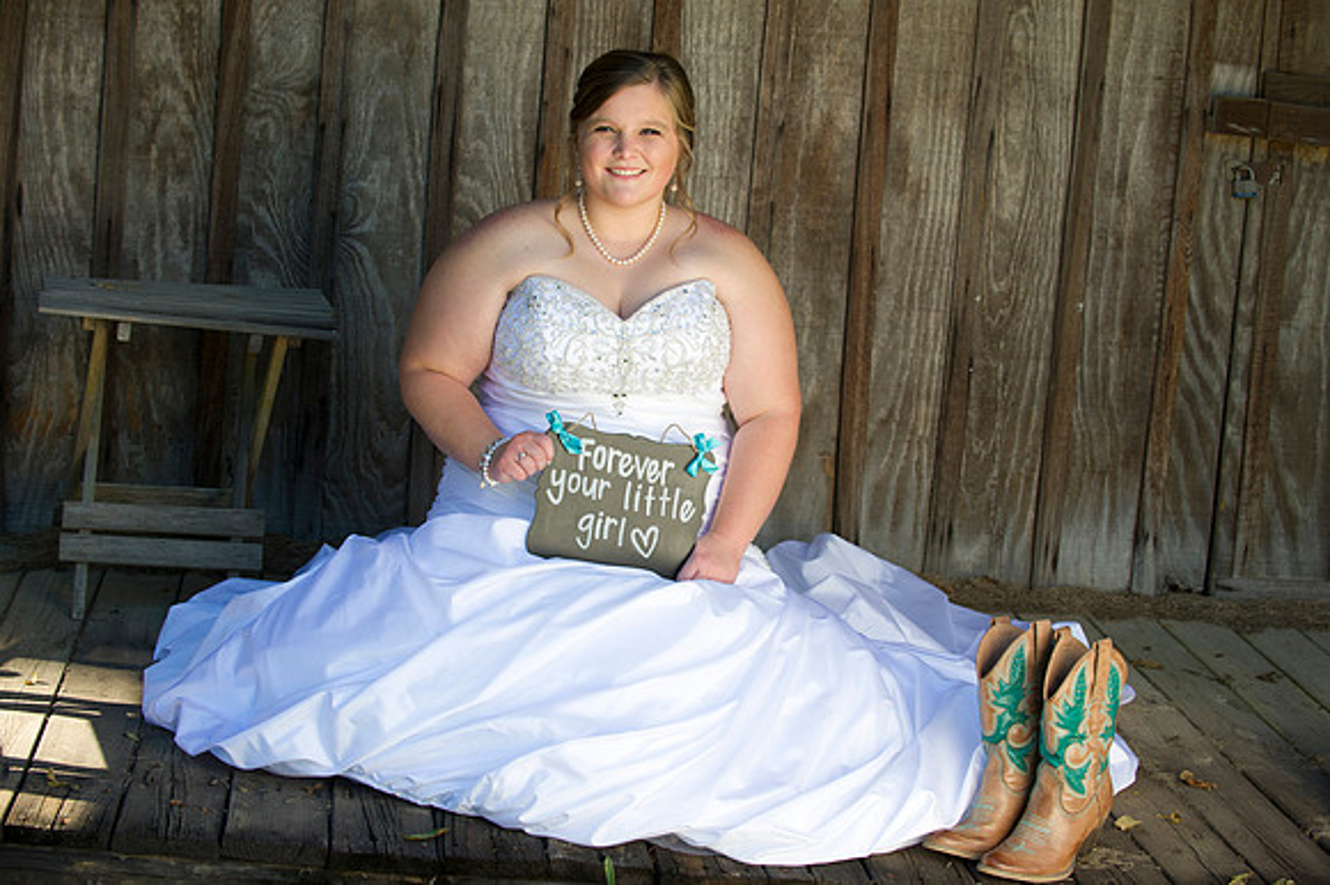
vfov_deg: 19.4
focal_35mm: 70
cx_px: 665
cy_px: 442
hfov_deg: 28.9
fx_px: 2585
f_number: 4.5
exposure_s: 1/160
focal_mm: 70
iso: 200
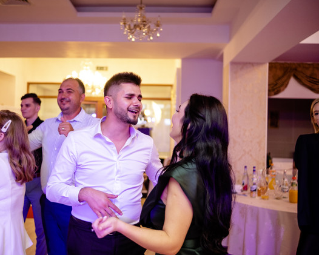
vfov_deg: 37.3
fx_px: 378
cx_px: 133
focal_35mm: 40
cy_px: 128
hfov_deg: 45.6
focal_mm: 23
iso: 640
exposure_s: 1/200
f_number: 1.4
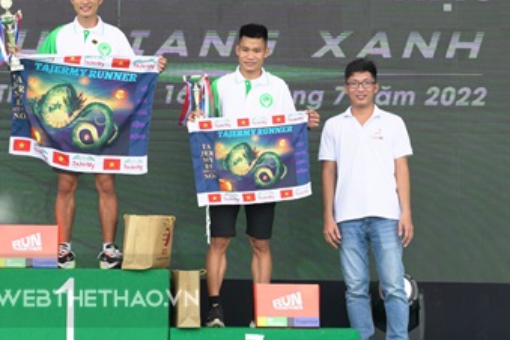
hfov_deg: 11.0
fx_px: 2635
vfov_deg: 7.4
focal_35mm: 186
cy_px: 71
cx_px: 51
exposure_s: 1/320
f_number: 3.5
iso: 200
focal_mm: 70
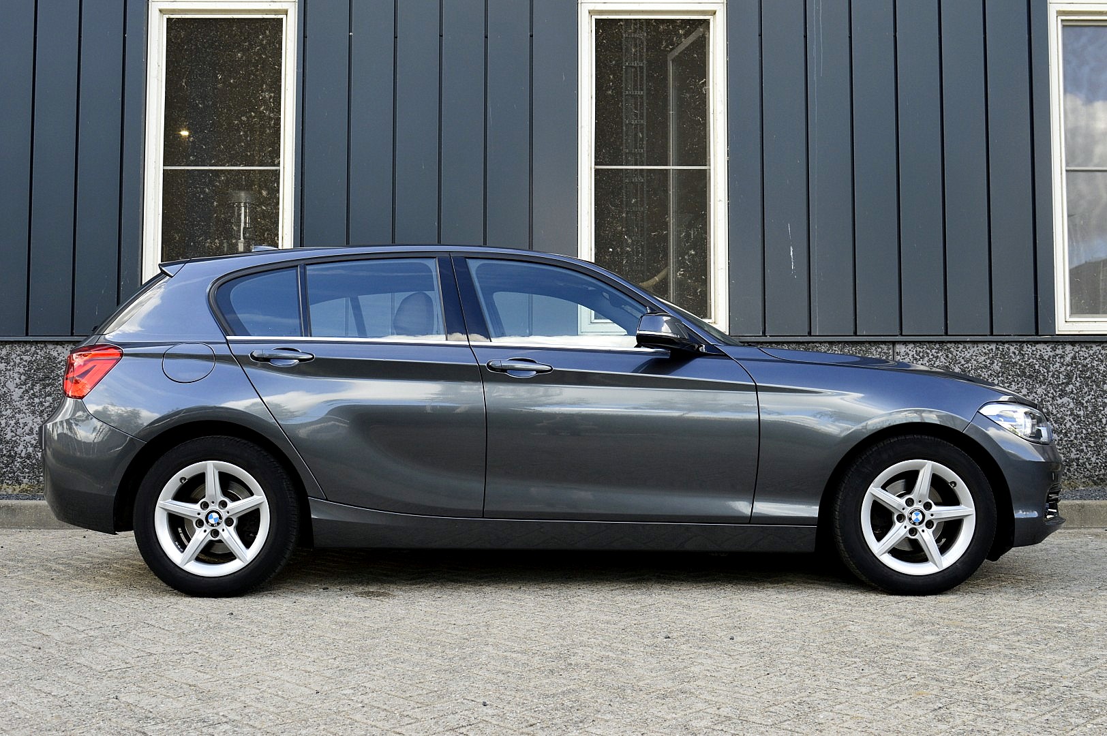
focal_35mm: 39
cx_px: 554
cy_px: 368
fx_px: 1198
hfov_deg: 49.6
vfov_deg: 34.2
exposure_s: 1/100
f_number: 9
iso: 400
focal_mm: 26
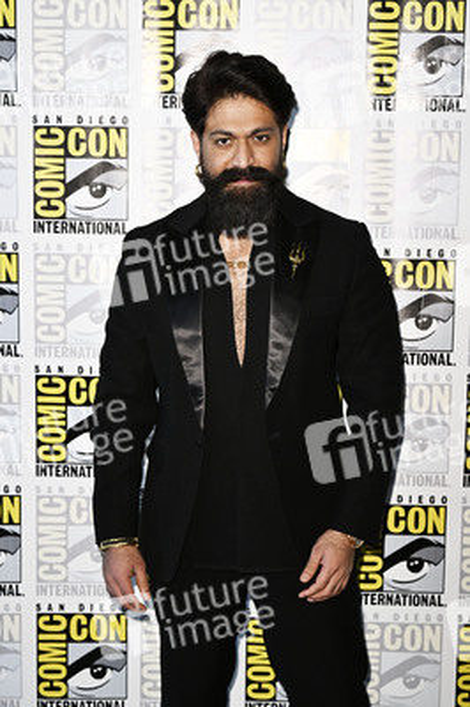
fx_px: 1255
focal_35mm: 64
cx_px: 235
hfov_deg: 21.2
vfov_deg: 31.4
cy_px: 354
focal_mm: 64
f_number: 5
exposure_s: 1/250
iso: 1250
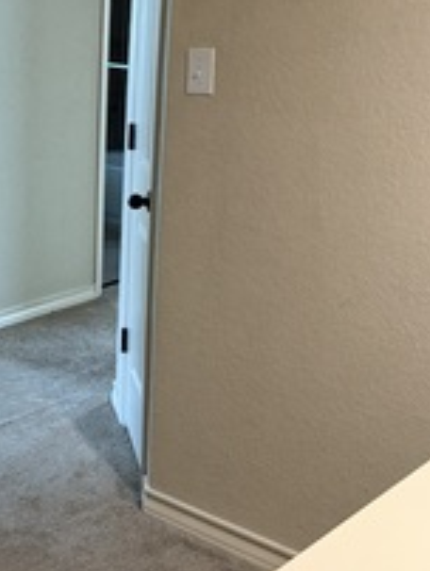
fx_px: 942
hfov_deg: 24.1
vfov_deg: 33.6
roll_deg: -2.7
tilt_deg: -13.7
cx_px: -37
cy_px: 209
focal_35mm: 57
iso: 500
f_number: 1.78
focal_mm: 6.76
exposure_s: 1/60
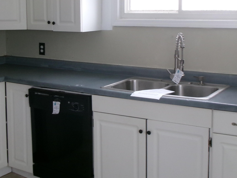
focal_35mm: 65
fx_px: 445
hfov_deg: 29.8
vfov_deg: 22.5
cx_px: 104
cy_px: 65
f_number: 4.5
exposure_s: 1/34
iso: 261
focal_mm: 6.4
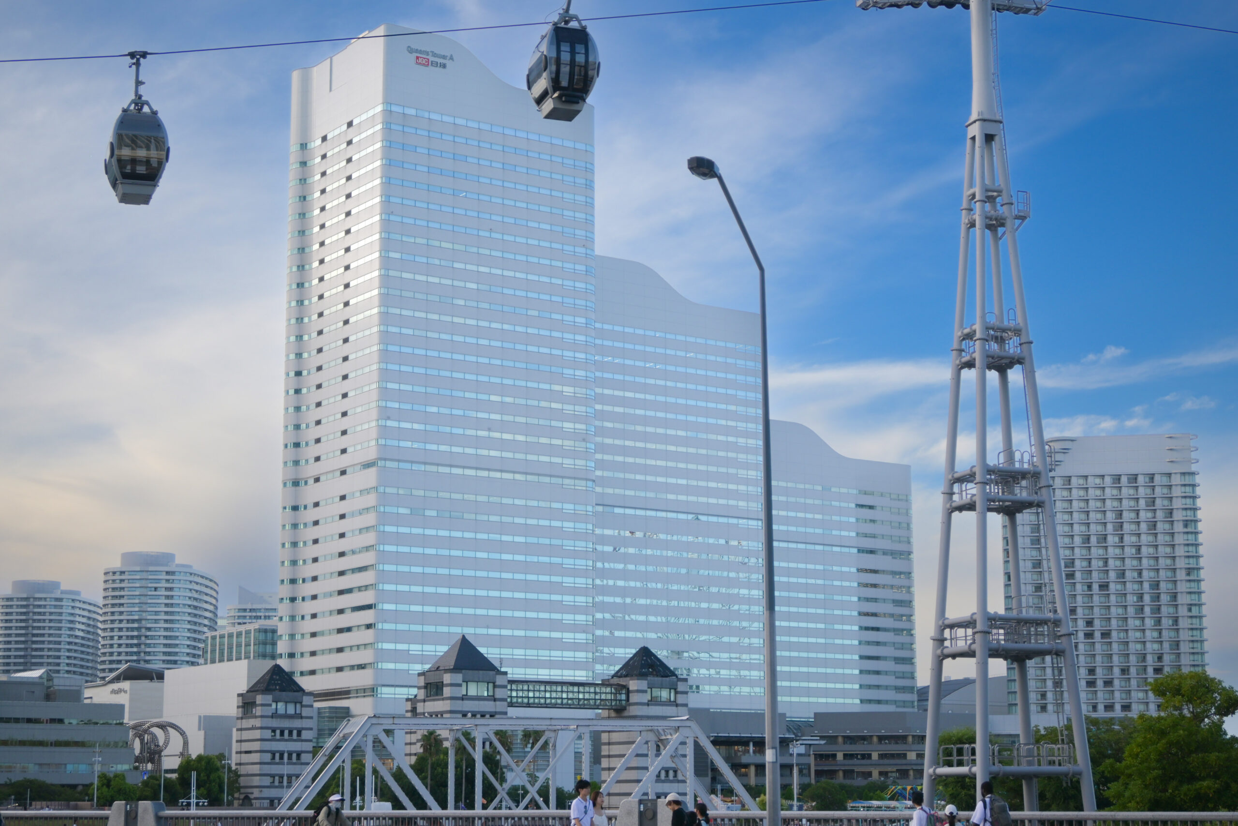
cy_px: 413
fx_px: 1960
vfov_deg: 23.8
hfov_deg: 35.1
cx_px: 619
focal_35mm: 57
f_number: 5.6
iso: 100
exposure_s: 1/250
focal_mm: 38
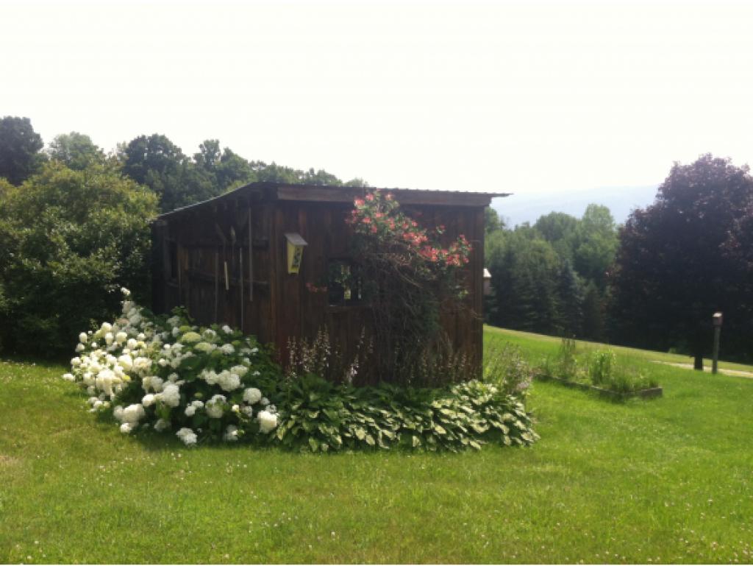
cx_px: 376
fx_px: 762
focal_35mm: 35
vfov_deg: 40.7
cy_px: 283
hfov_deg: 52.6
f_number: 2.8
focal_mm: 3.85
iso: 80
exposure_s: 1/696
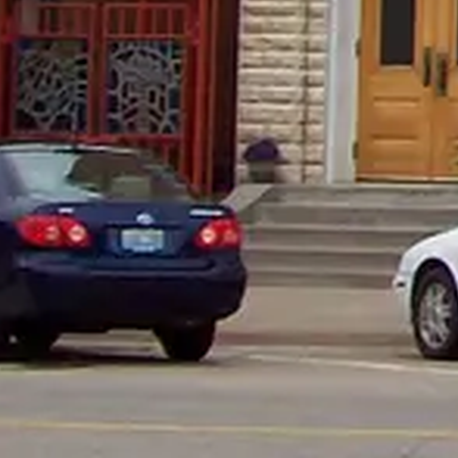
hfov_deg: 6.3
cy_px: -484
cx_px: 1309
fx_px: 3877
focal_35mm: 259
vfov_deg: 6.5
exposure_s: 1/624
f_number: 2.7
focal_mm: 6
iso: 80
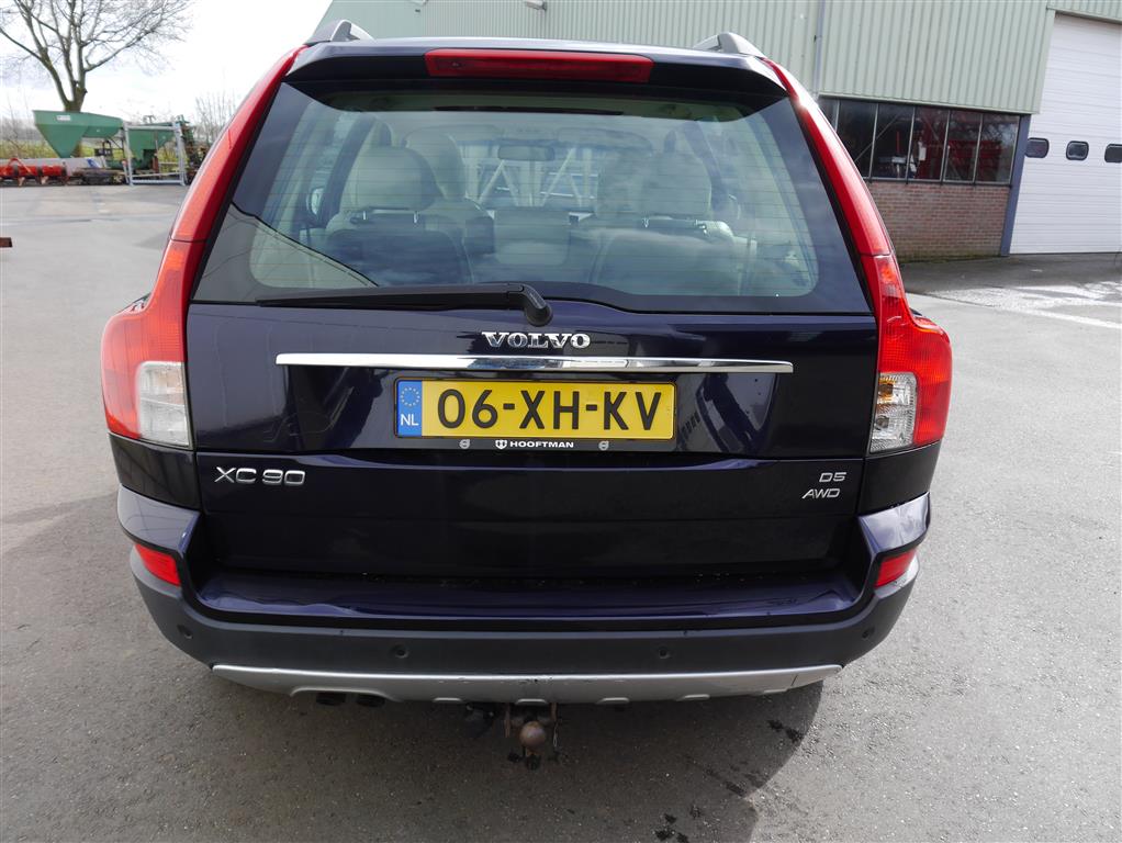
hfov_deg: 59.9
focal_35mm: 30
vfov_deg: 46.8
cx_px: 561
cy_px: 422
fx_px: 973
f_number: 5.6
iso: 160
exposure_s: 1/250
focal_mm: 15
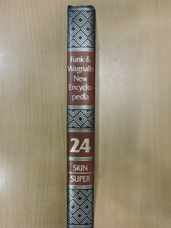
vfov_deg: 53.9
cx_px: 83
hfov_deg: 41.8
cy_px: 112
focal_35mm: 34
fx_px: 224
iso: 1100
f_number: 3.6
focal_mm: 5.9
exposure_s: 1/60
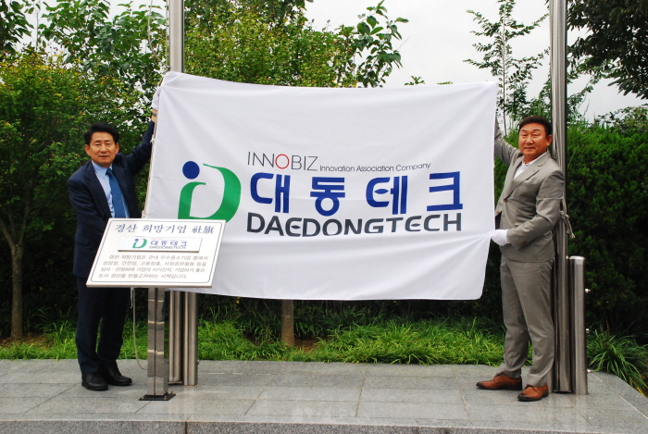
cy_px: 217
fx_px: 838
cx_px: 324
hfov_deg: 42.3
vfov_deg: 29.0
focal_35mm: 46
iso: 1250
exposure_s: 1/250
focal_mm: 31
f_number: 10
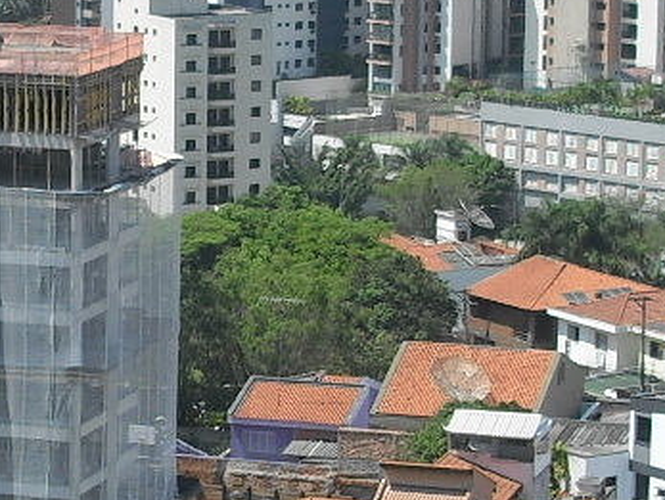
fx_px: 3365
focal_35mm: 175
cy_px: 140
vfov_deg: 8.5
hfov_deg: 11.3
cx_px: 169
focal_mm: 6.2
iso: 64
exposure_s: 1/320
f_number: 5.6
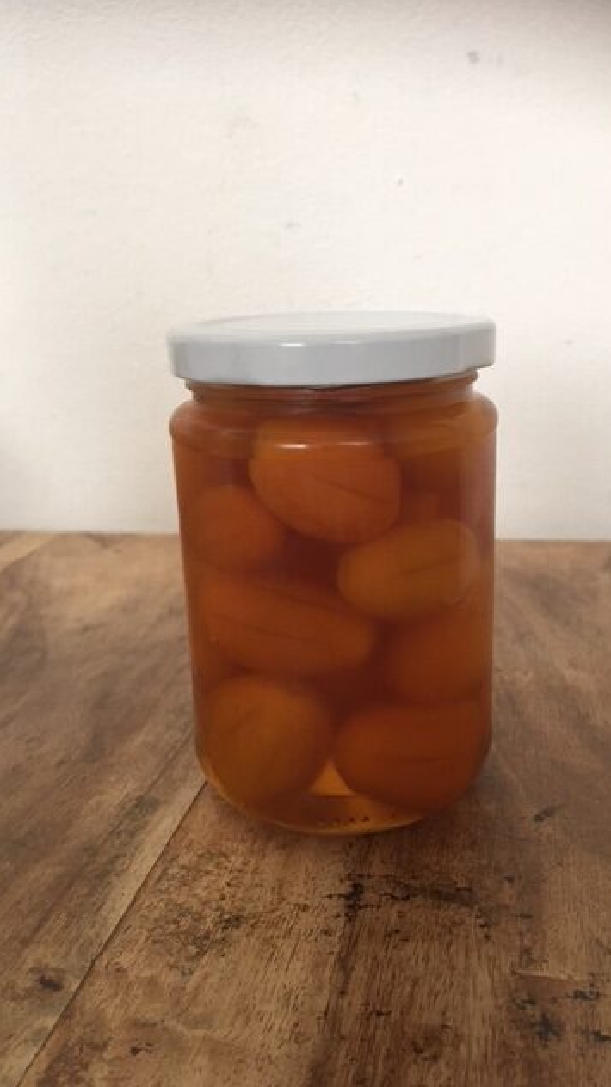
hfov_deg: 36.5
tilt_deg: -19.3
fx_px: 923
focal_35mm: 32
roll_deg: +1.9
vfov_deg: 61.0
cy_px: 542
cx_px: 356
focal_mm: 4.15
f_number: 2.2
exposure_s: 1/33
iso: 160
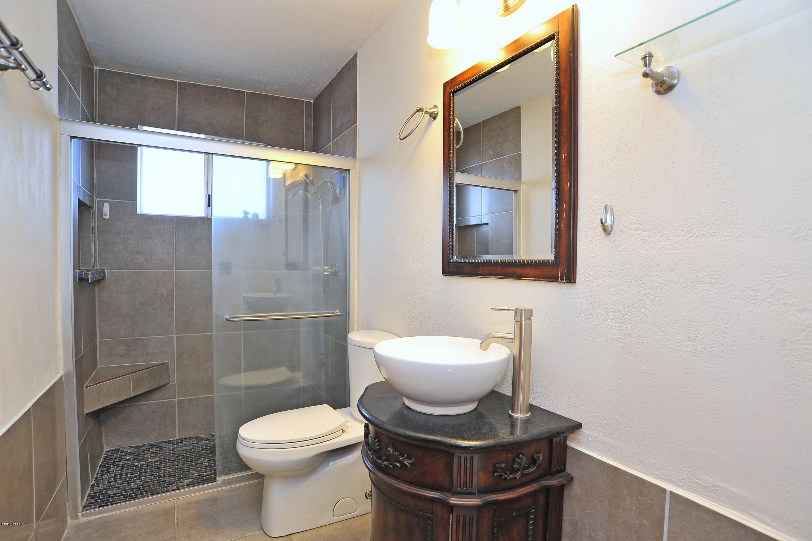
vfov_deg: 67.3
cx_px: 406
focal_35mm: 18
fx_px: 406
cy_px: 270
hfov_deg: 90.0
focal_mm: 18
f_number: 7.1
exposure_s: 1/30
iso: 640
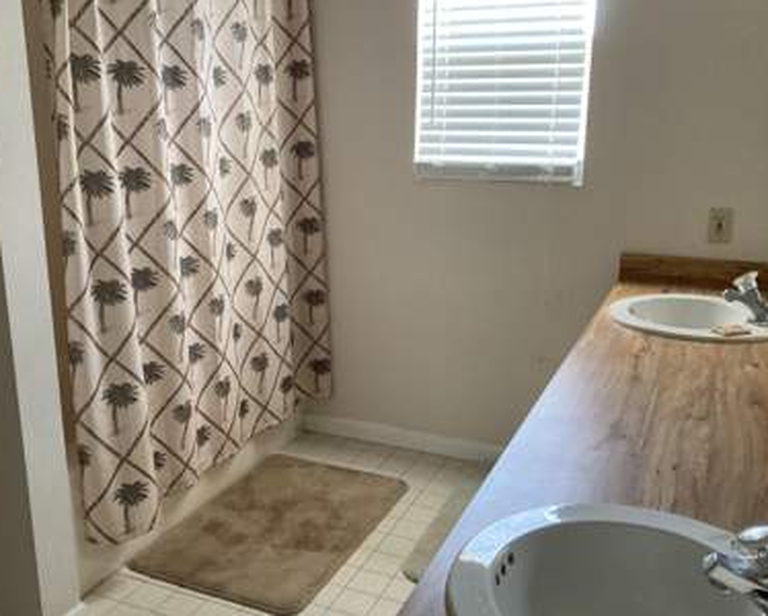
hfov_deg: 51.3
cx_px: 331
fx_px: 796
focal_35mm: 35
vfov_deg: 42.3
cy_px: 330
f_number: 1.8
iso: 160
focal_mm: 3.99
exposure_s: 1/60
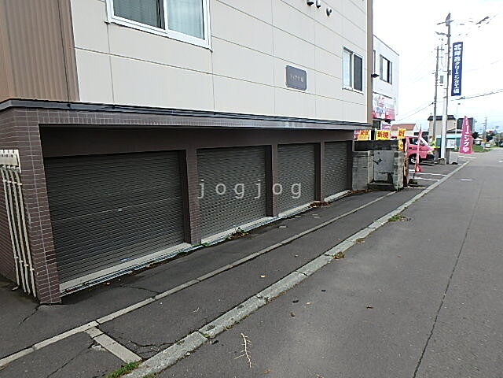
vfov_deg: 63.4
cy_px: 189
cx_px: 252
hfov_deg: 79.0
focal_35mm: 21
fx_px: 305
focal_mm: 3.7
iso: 125
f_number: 3.5
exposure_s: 1/500
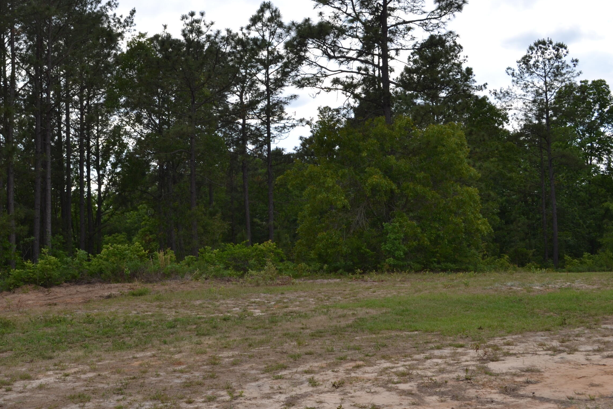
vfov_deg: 28.6
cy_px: 200
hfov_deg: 41.8
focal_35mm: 47
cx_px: 252
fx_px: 800
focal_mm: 24
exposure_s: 1/200
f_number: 7.1
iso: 100
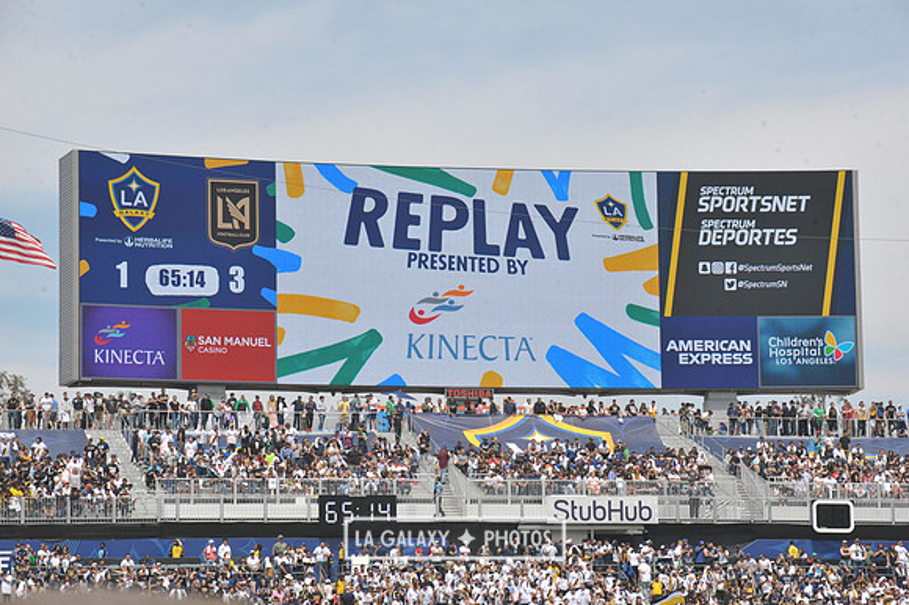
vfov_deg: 10.5
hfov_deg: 15.8
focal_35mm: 130
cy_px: 302
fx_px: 3281
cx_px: 454
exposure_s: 1/500
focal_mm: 130
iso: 320
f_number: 11
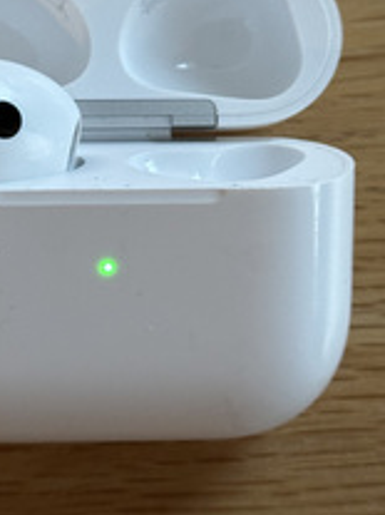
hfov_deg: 12.7
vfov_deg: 16.8
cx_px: 138
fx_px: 1722
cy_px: 82
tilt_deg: -76.6
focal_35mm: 116
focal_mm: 6.86
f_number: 1.78
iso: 400
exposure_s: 1/40
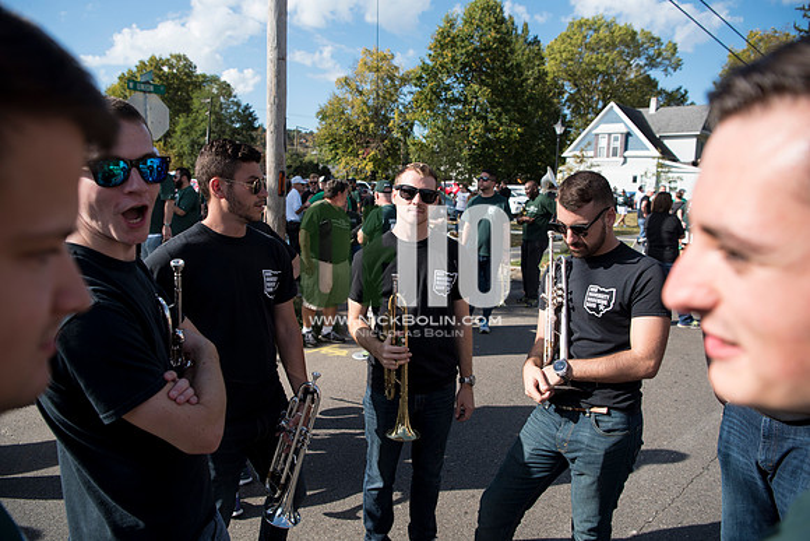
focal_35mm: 24
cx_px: 405
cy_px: 270
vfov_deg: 53.2
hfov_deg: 73.7
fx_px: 540
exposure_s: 1/1250
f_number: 4.5
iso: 250
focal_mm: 24
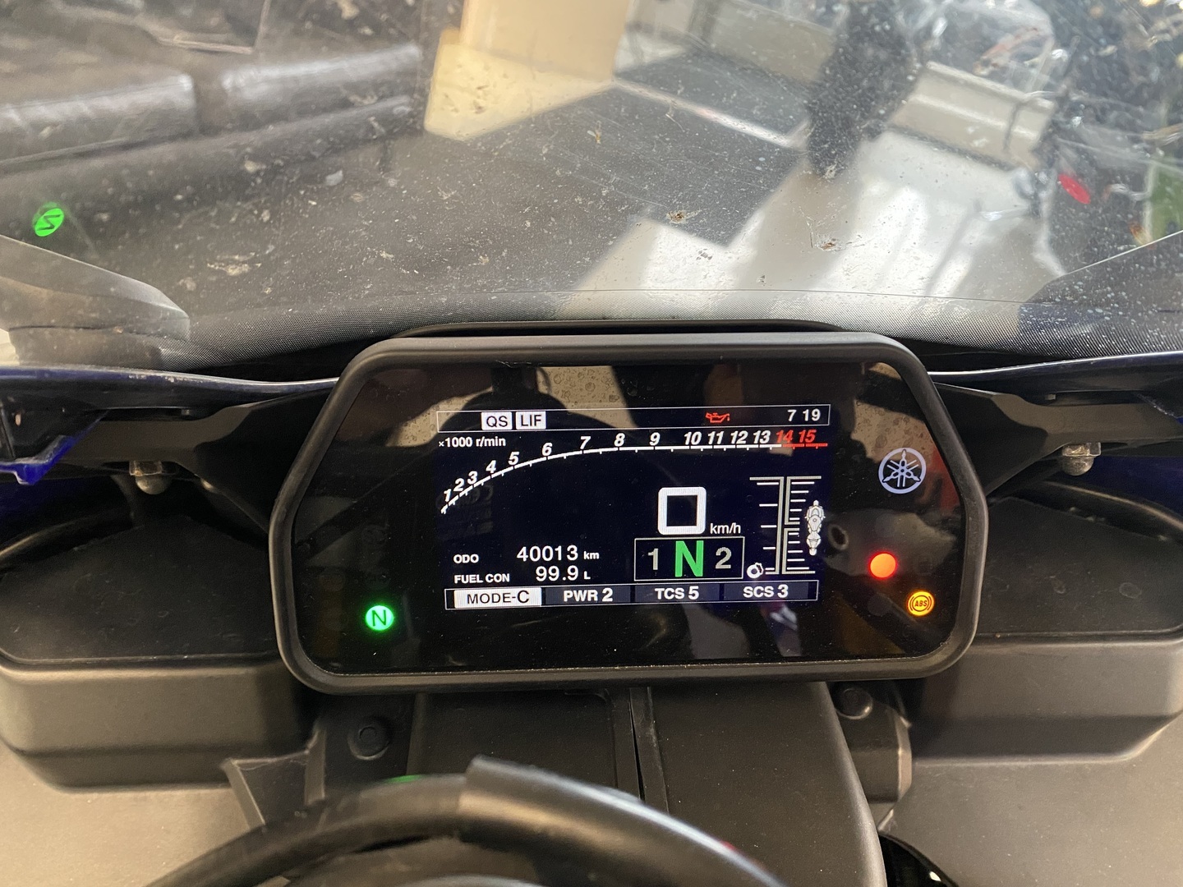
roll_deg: -16.4
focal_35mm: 26
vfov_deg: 53.1
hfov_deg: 67.3
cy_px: 444
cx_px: 592
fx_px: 889
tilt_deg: -32.9
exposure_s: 1/33
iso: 400
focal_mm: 4.25
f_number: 1.8
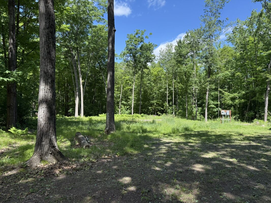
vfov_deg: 56.8
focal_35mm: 24
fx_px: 188
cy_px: 102
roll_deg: -0.4
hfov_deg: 71.6
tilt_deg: -0.4
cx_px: 136
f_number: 1.78
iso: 100
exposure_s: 1/1437
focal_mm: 6.76
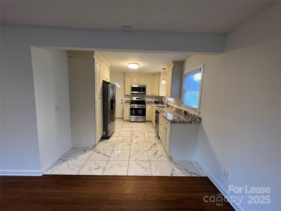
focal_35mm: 13
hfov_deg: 106.2
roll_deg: -1.3
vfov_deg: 89.9
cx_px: 140
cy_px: 106
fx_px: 106
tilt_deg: -6.0
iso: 125
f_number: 1.8
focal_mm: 1.57
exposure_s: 1/60
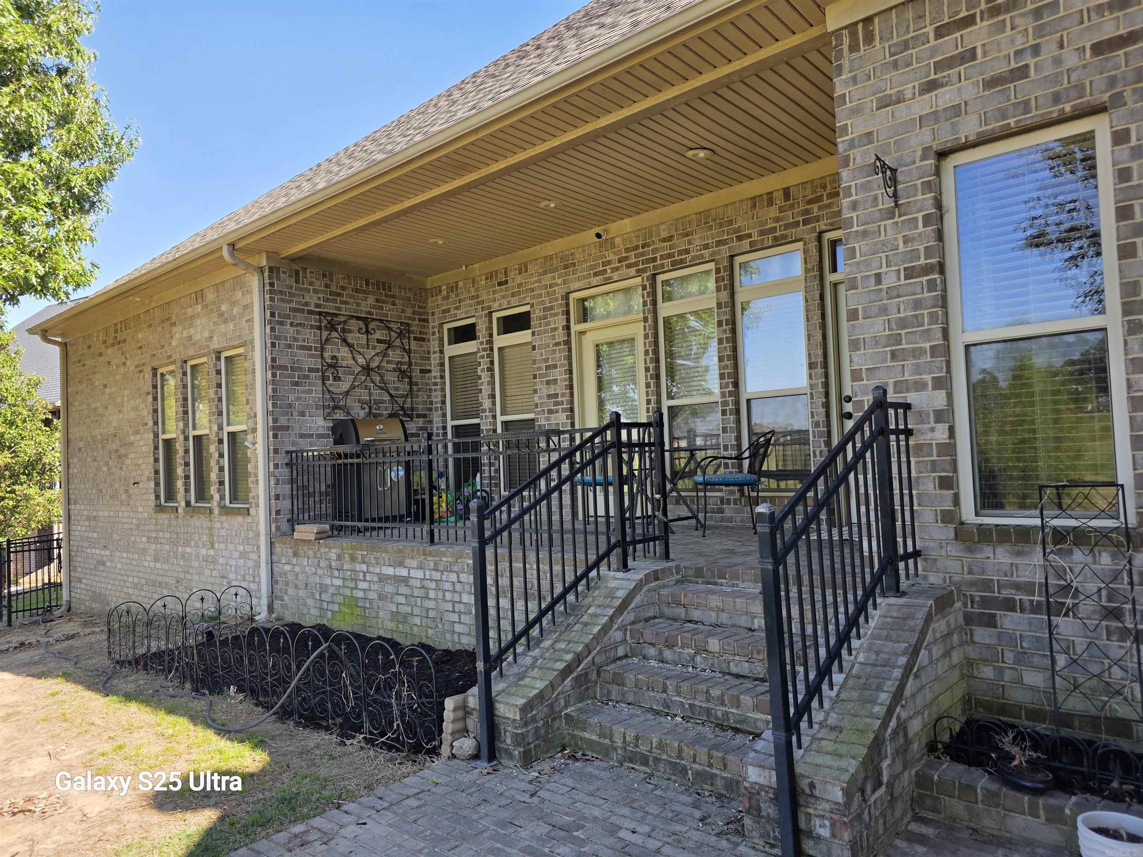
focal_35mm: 23
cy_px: 428
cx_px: 572
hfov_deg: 73.9
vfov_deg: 58.9
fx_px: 759
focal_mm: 6.3
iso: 80
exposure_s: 1/1525
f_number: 1.7
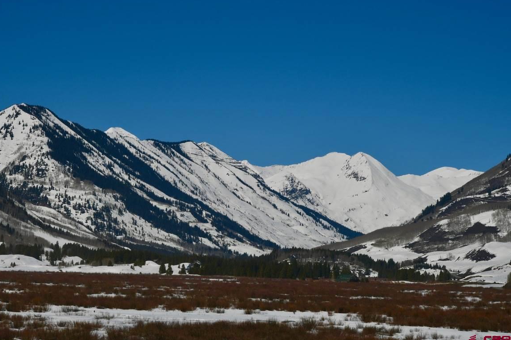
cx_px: 237
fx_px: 1661
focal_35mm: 117
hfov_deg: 17.5
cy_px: 156
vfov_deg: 11.7
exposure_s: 1/640
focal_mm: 70
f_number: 13
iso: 100
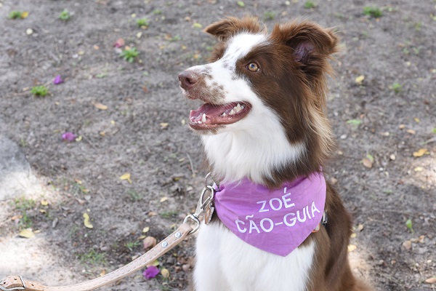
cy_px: 146
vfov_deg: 27.0
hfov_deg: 39.6
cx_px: 218
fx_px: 606
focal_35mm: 50
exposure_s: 1/160
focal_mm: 50
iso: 320
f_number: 6.3
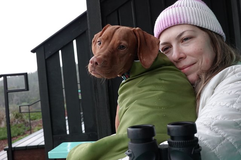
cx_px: 120
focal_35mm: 42
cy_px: 80
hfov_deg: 46.4
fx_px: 281
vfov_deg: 31.9
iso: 640
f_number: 4
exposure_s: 1/50
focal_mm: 15.59
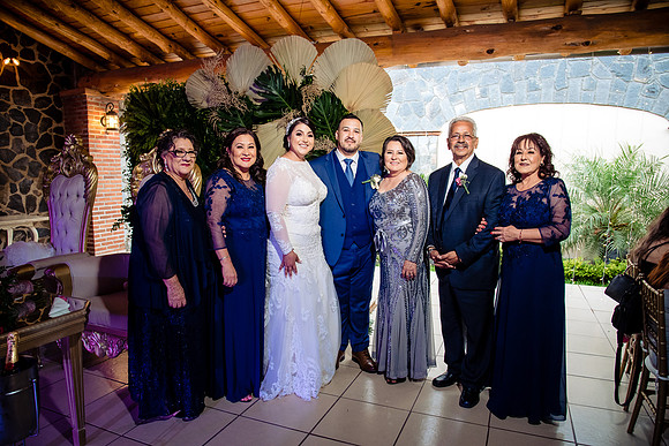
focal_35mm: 24
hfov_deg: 73.7
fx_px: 446
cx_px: 334
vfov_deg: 53.2
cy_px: 223
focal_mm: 24
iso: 2000
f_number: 7.1
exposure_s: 1/100
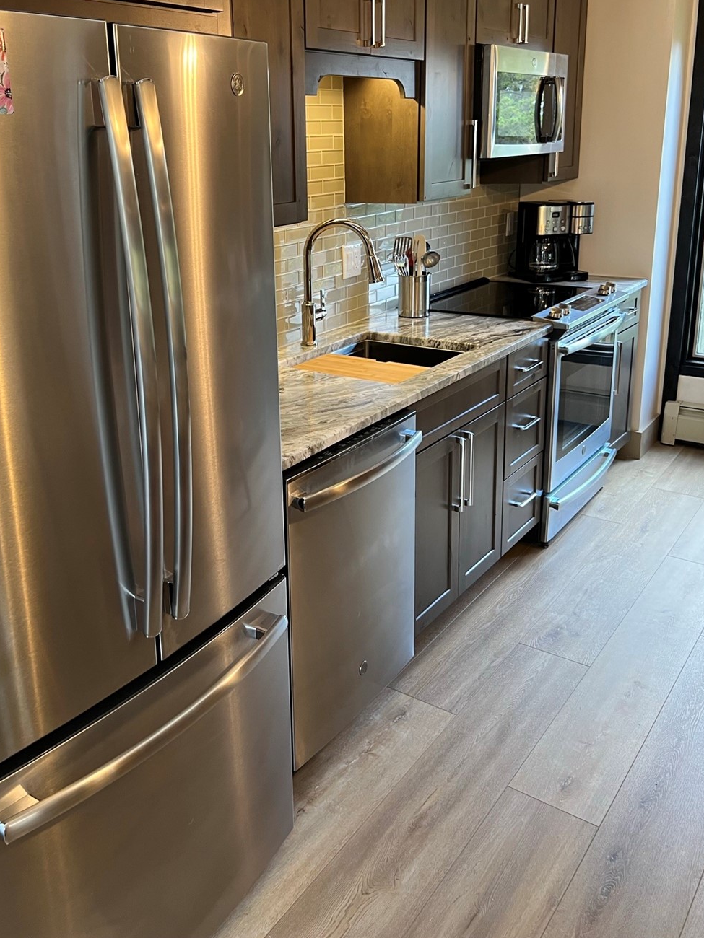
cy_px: 362
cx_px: 276
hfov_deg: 43.9
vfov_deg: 56.3
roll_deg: +2.7
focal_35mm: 32
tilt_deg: -13.9
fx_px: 868
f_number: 1.5
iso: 100
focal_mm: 5.7
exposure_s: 1/60
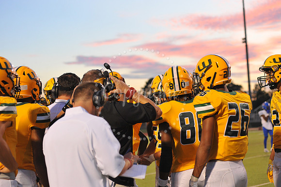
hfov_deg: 25.4
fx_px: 624
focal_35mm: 80
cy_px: 94
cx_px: 140
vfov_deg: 17.0
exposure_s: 1/250
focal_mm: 80
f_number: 4
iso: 1600
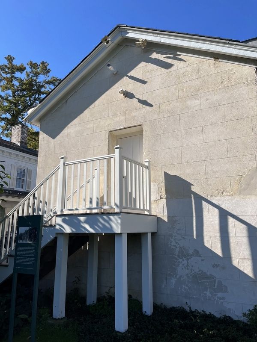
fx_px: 257
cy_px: 171
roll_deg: -0.4
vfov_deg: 67.3
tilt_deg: +13.8
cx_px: 128
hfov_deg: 53.1
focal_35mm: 26
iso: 50
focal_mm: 5.1
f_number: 1.6
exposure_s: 1/3413
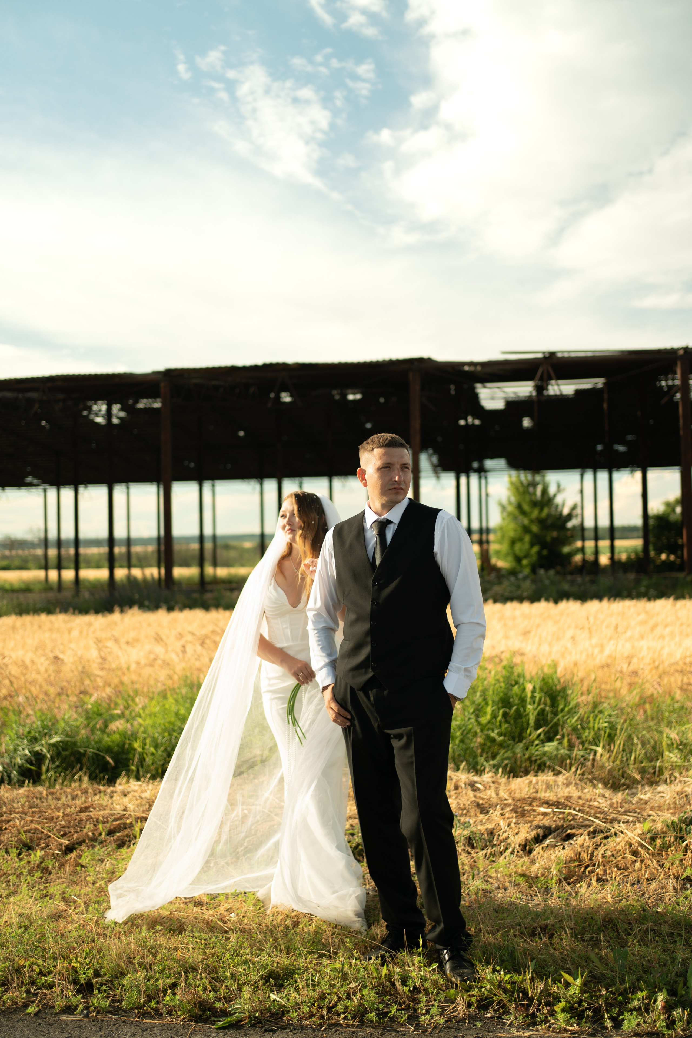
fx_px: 1009
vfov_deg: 54.4
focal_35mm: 35
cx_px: 346
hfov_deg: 37.9
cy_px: 519
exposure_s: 1/250
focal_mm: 35
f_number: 1.8
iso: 100
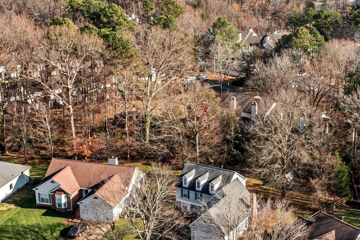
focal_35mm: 61
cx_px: 254
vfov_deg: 22.2
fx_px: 610
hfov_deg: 32.5
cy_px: 120
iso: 100
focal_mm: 10.26
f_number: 5
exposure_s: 1/320
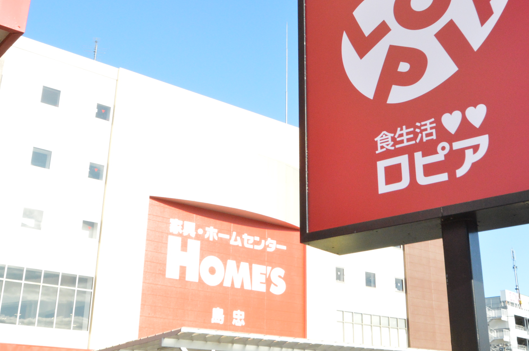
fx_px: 672
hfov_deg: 42.9
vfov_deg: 29.0
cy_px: 98
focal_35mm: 46
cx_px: 294
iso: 1600
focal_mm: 19
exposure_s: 1/640
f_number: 13
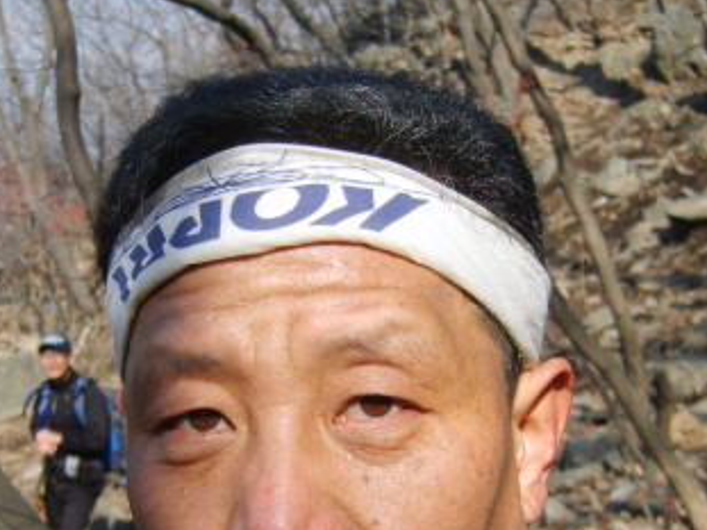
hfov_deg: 27.0
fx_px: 1470
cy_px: 450
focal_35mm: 72
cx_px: 348
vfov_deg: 20.1
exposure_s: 1/750
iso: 50
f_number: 2.8
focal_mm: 7.4
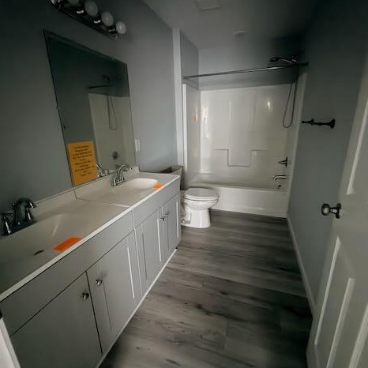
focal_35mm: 17
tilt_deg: -15.6
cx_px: 185
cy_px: 182
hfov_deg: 84.0
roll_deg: +2.8
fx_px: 204
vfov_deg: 84.0
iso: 1600
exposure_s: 1/15
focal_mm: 2.22
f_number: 2.2
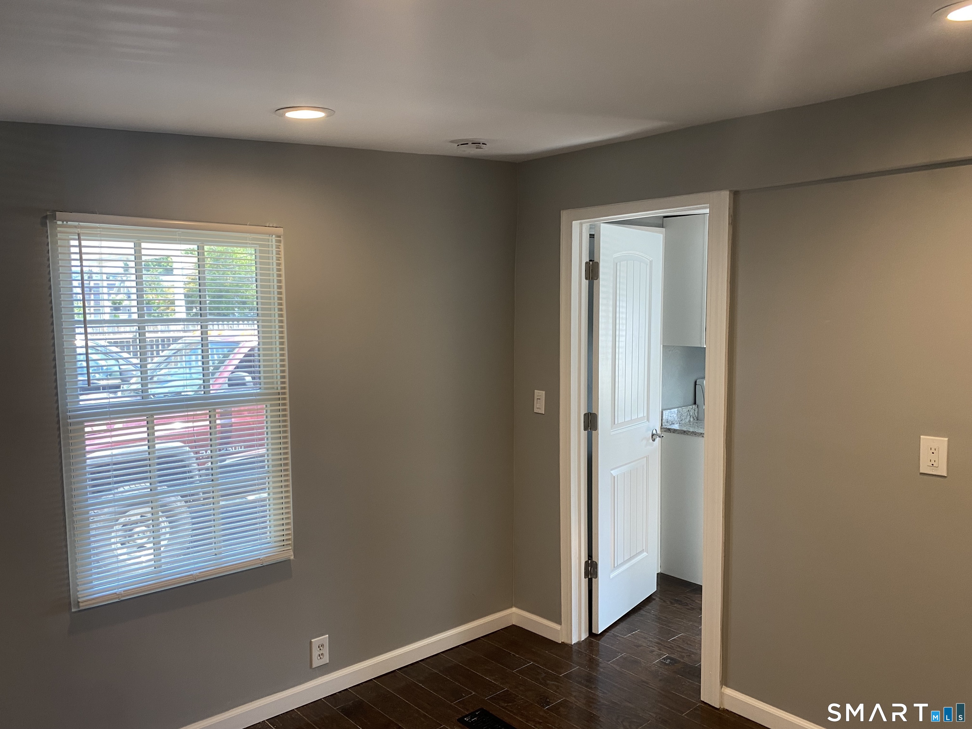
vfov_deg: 53.1
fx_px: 730
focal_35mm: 26
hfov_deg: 67.3
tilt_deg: -6.0
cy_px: 364
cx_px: 486
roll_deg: -0.3
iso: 80
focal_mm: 4.25
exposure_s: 1/60
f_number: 1.8
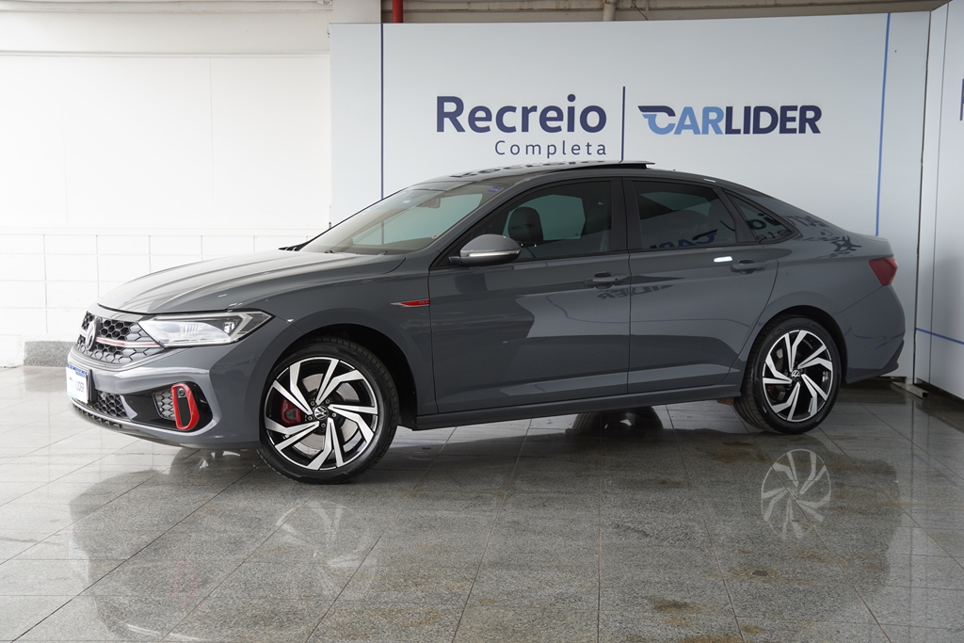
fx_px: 1245
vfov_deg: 29.0
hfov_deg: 42.3
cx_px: 482
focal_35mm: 46
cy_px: 322
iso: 100
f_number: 4
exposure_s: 1/60
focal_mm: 31
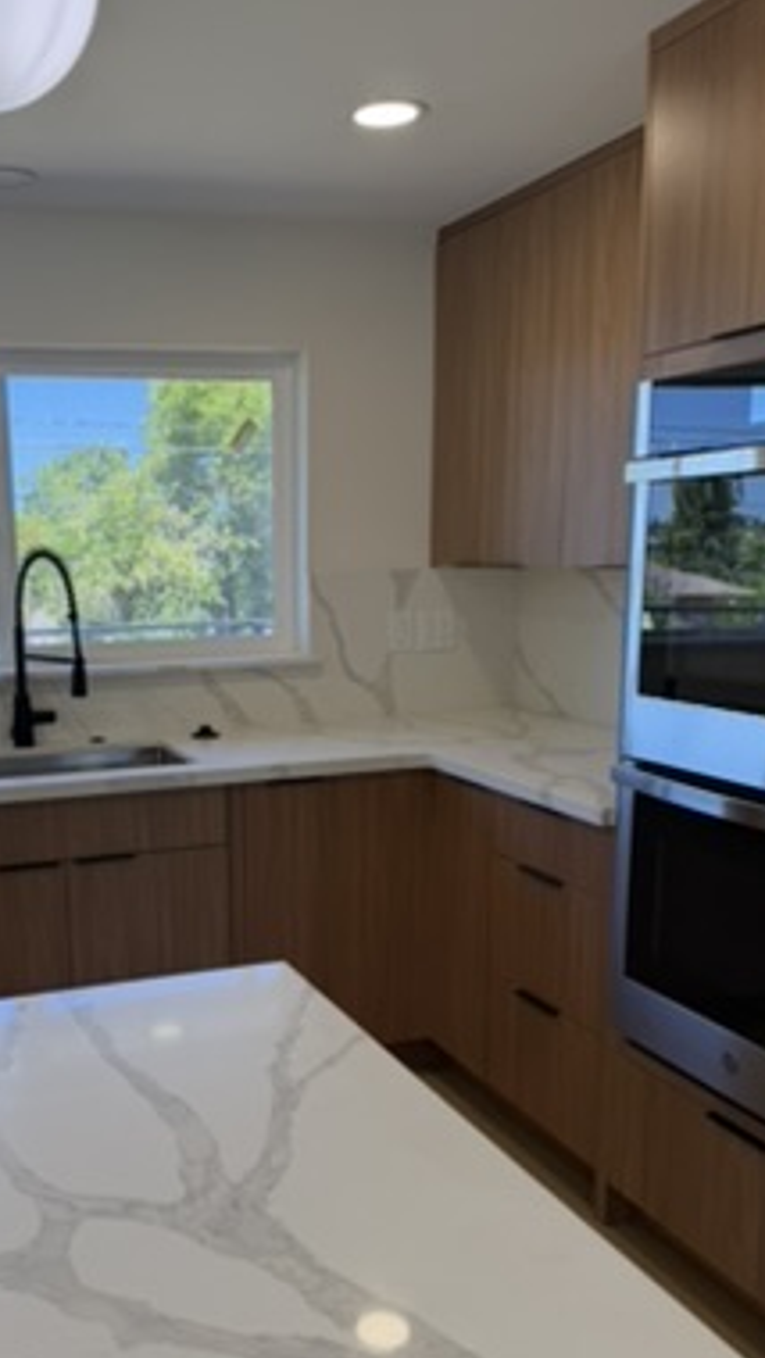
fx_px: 1189
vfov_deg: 59.1
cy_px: 797
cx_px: 200
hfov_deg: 35.0
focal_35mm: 33
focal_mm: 6.76
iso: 64
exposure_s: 1/226
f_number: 1.78
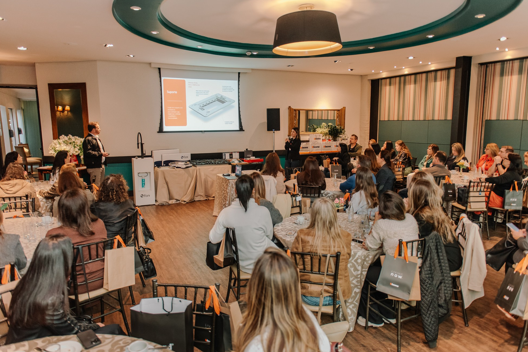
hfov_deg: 71.5
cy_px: 173
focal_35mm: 25
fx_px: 367
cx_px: 266
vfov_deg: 51.3
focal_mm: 24
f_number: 2.8
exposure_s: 1/200
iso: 2500
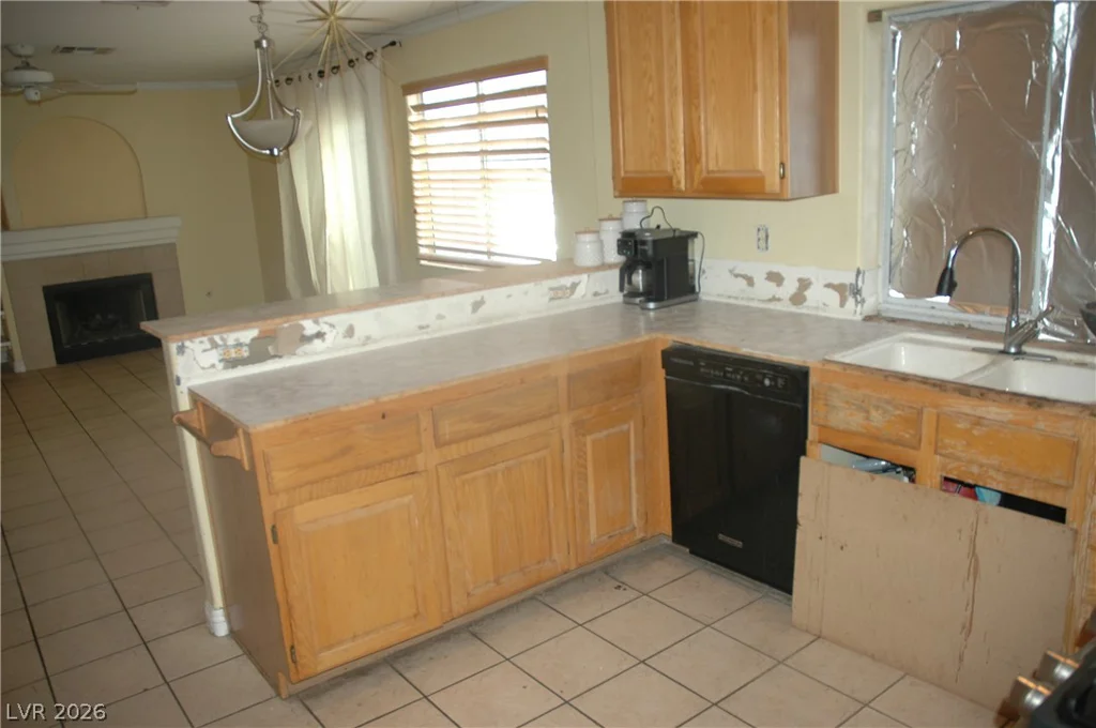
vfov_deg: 47.8
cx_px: 548
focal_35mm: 27
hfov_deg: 67.4
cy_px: 364
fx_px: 821
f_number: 3.5
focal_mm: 18
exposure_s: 1/60
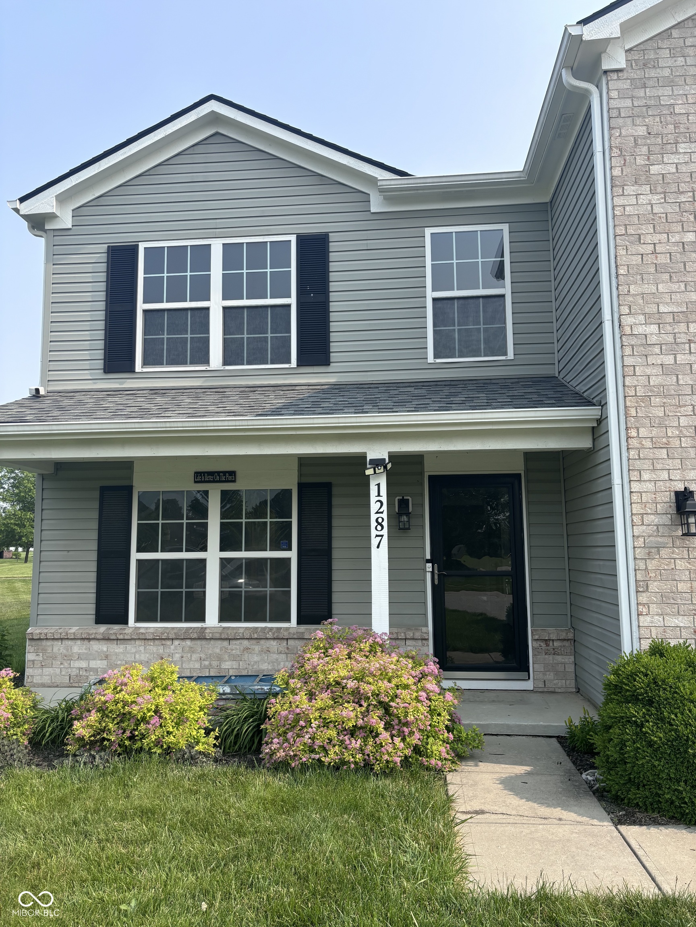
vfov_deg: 67.3
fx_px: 697
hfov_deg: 53.1
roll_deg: +0.9
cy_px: 464
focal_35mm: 26
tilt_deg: +6.6
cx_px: 348
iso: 50
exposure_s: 1/1845
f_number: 1.6
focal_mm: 5.96
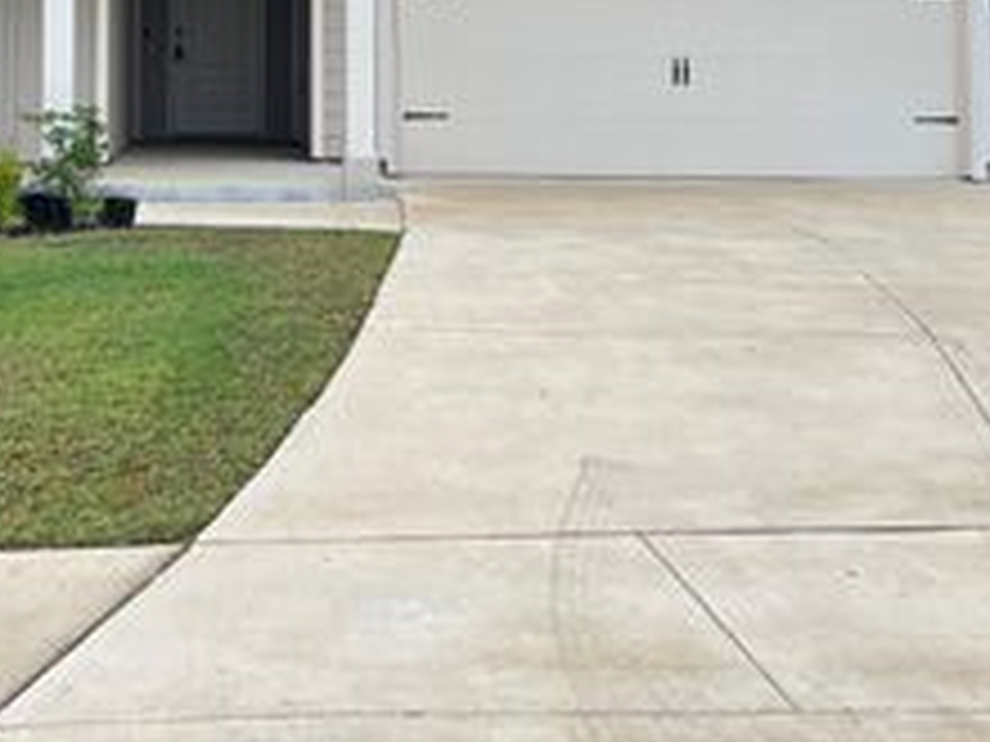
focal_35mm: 59
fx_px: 1687
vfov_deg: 23.3
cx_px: 261
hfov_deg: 32.2
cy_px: -70
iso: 50
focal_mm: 5.7
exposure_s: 1/264
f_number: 1.5
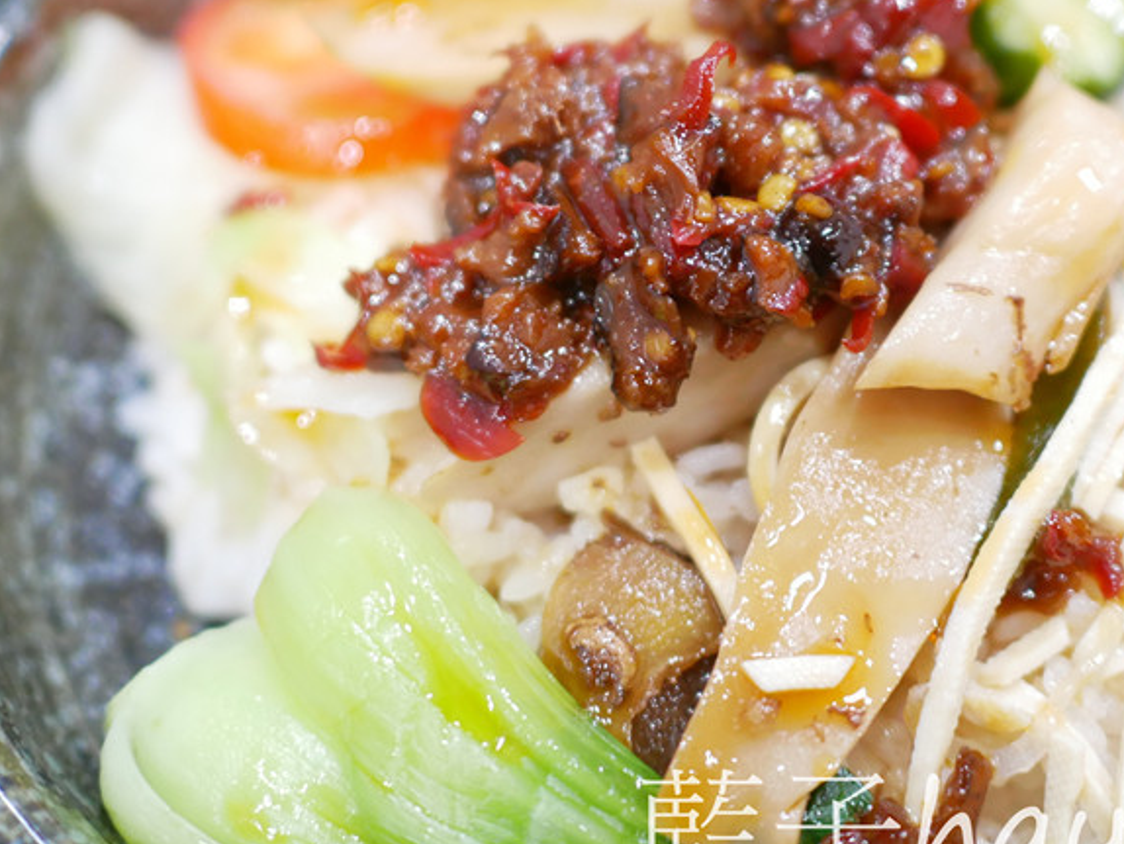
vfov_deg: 30.6
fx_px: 1527
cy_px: 259
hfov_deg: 40.0
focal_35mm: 47
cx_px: 734
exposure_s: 1/60
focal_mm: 15
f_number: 1.7
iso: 1250
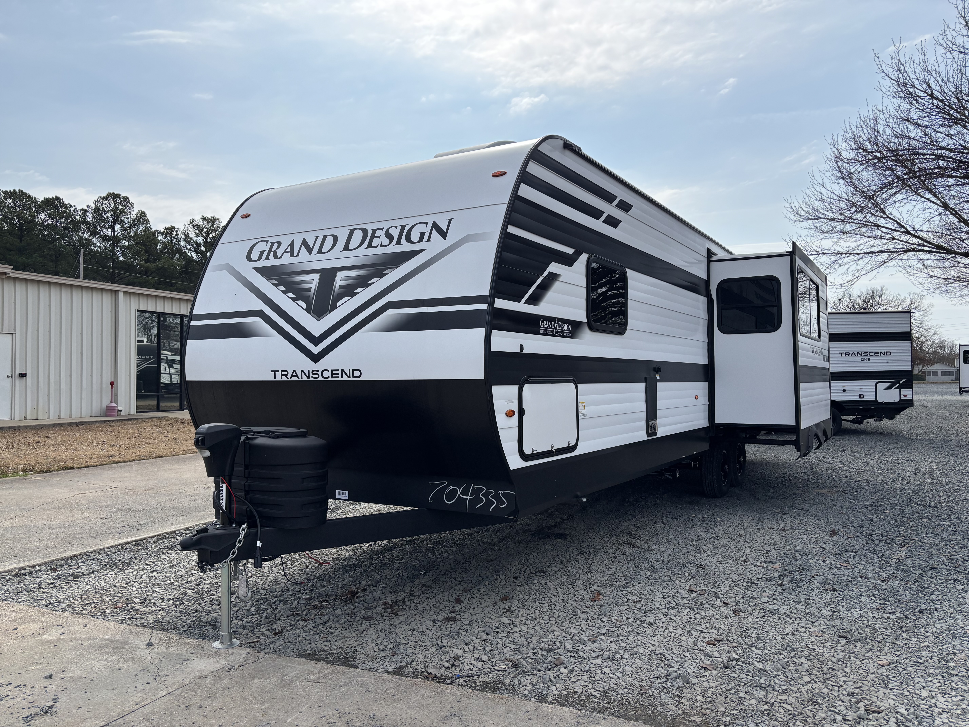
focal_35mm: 26
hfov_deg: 67.3
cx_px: 484
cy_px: 364
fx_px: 728
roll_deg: -0.2
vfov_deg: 53.1
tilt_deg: +0.7
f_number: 1.6
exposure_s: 1/6711
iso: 50
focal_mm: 5.96
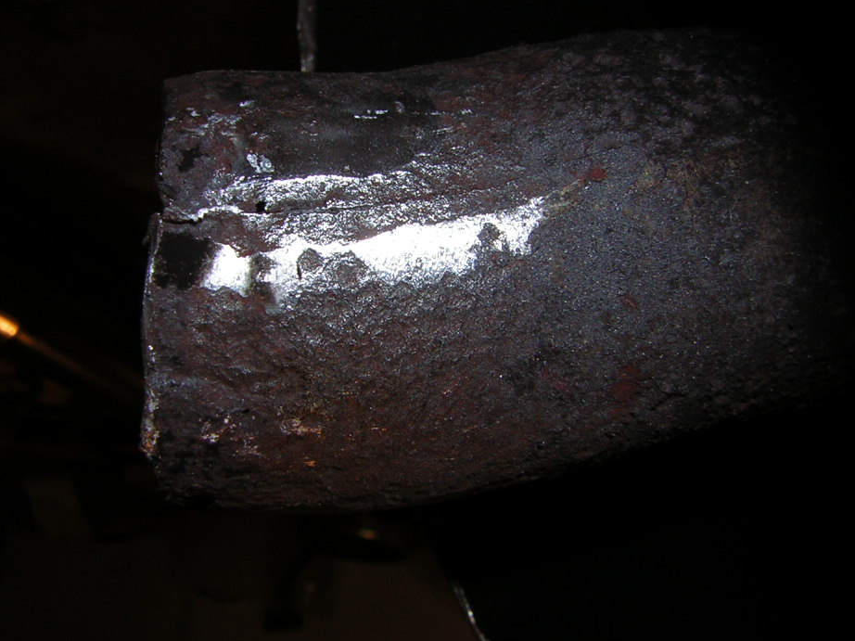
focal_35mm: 40
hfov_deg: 46.8
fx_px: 988
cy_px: 302
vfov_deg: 35.9
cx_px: 444
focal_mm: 4.7
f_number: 5.2
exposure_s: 1/60.1
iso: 50
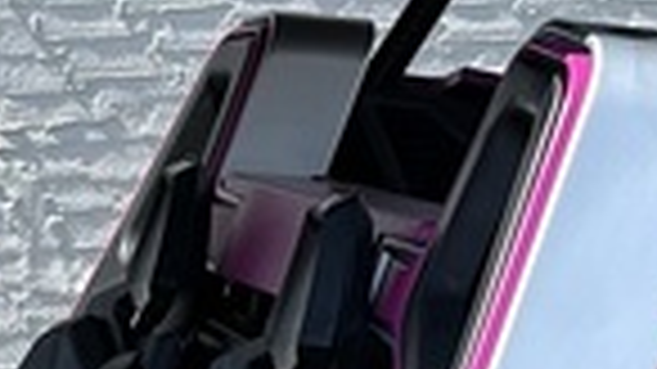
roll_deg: -1.3
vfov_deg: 6.6
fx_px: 3117
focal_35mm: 179
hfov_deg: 11.9
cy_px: 702
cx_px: 22
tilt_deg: -10.9
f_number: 1.78
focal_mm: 6.86
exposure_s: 1/2299
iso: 80
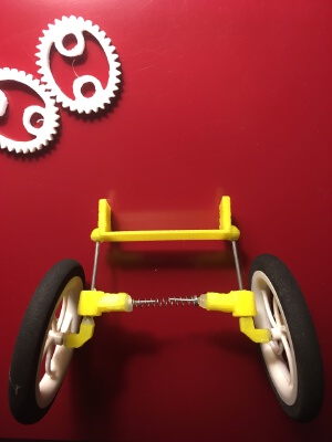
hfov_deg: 48.2
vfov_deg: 61.7
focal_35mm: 29
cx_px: 166
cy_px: 221
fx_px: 371
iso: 100
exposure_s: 1/30
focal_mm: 4.15
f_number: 2.2
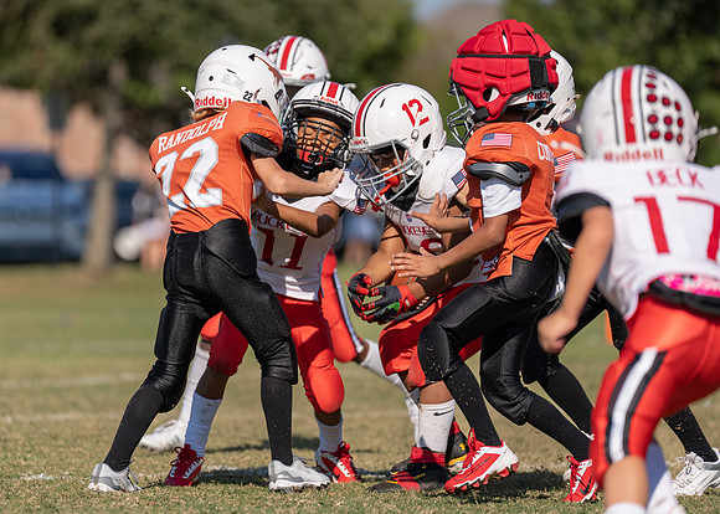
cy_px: 245
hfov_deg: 6.6
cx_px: 237
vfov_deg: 4.7
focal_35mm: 303
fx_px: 6203
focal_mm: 200
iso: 100
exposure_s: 1/2500
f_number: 2.8
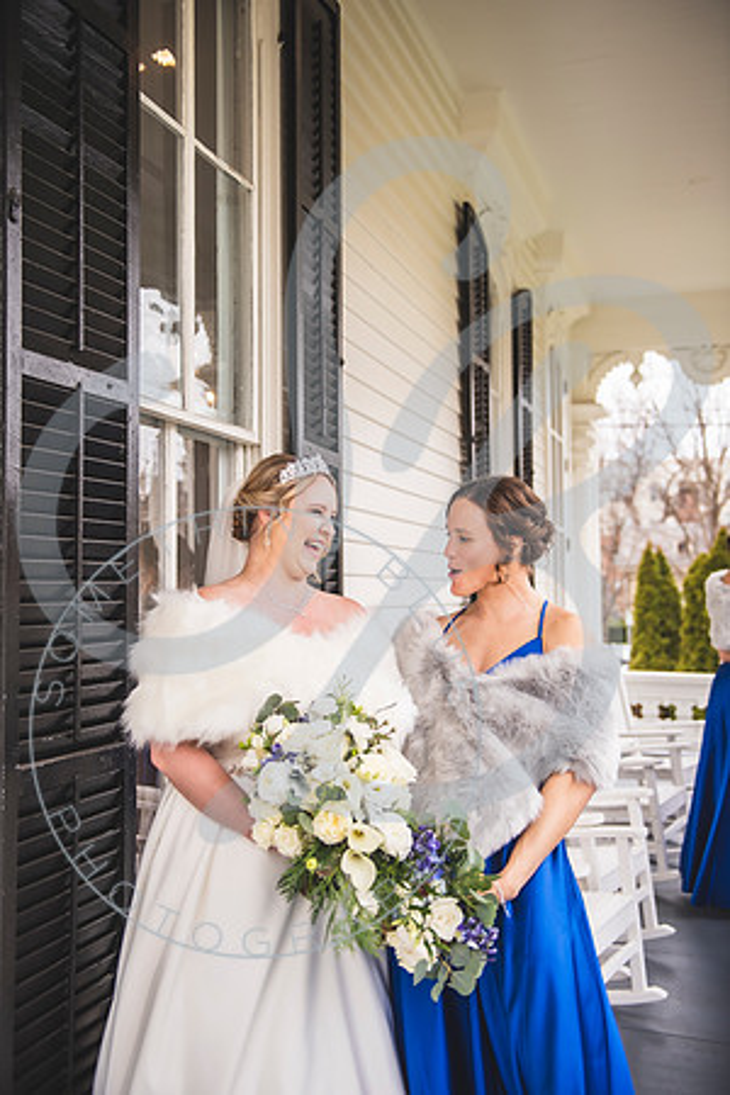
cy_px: 548
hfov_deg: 37.9
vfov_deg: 54.4
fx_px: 1065
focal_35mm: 35
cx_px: 365
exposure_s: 1/250
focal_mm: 35
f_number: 2.8
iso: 100
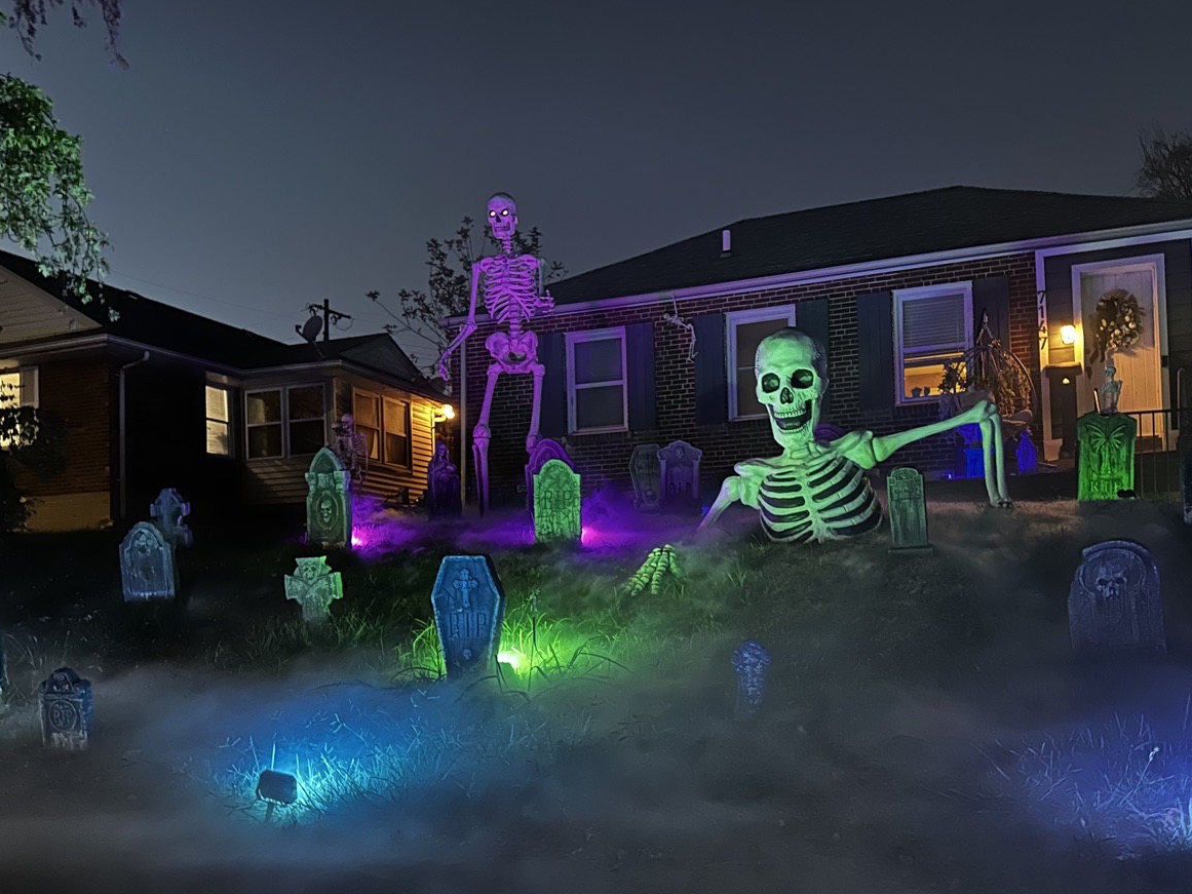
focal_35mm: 31
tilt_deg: +2.1
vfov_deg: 45.0
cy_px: 568
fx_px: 1068
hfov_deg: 58.3
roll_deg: +1.0
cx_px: 623
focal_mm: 6.86
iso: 2000
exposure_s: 1/17
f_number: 1.78
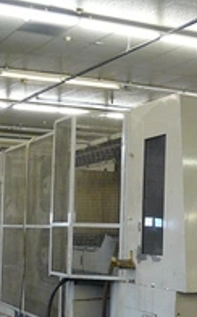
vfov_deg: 26.4
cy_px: 199
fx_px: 672
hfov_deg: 16.0
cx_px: 244
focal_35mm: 78
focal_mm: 6
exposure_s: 1/20
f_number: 2.8
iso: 200
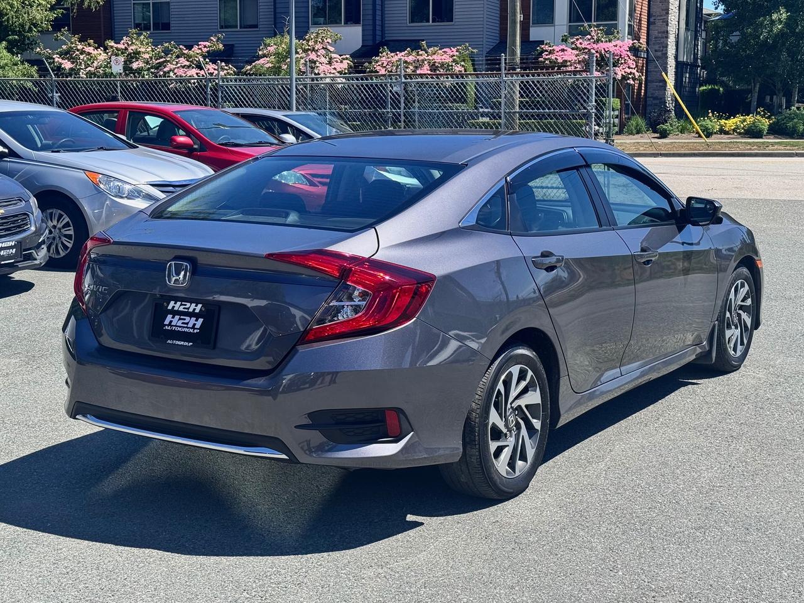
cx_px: 402
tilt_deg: -7.2
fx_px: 1115
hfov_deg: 39.7
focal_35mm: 48
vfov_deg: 30.3
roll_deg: +0.5
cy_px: 302
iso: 64
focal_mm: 6.76
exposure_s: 1/2717
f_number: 1.78
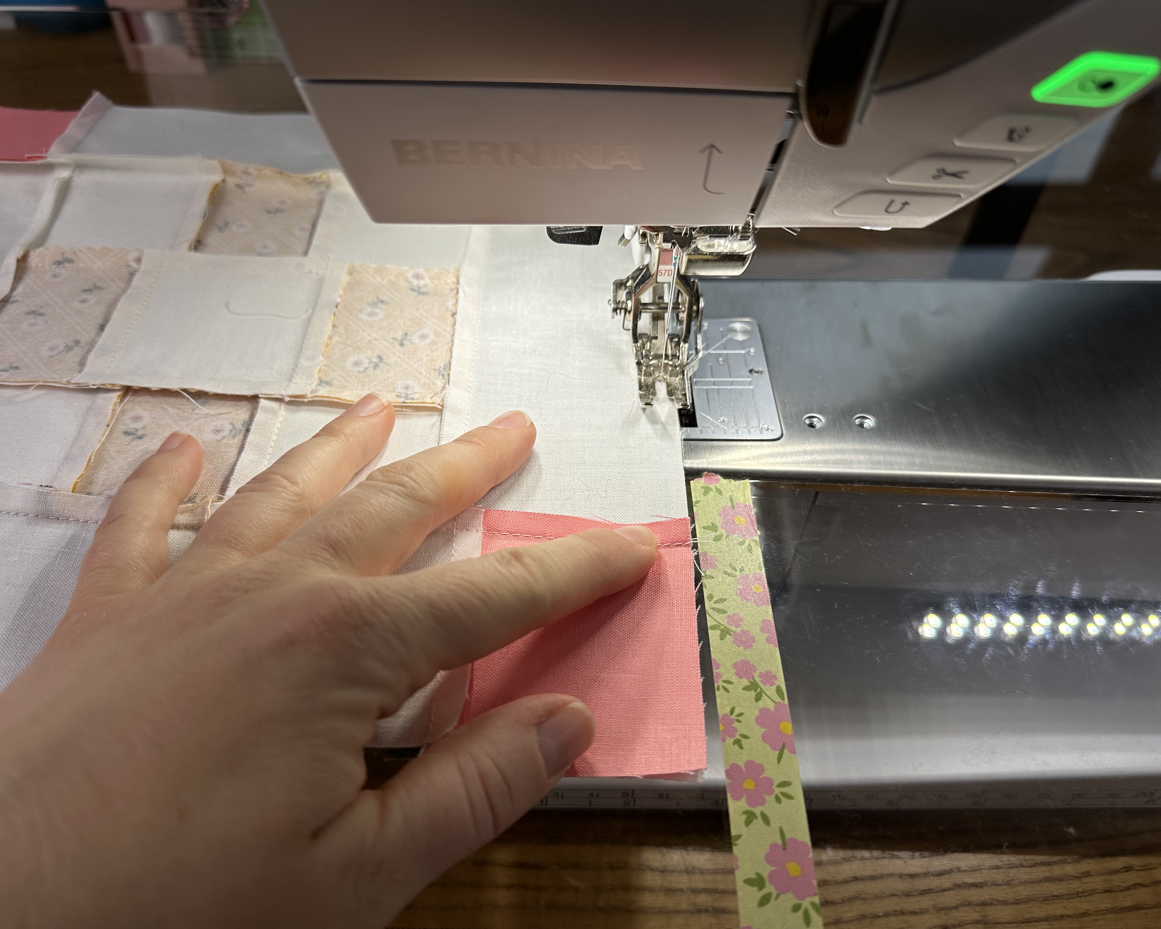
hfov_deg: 66.0
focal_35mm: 26
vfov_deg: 54.9
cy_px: 476
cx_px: 545
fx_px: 893
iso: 80
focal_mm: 6.86
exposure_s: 1/1198
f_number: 1.78
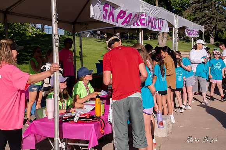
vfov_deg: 25.6
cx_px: 112
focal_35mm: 53
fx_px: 330
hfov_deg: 37.8
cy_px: 75
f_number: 9
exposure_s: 1/1000
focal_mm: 52
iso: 500
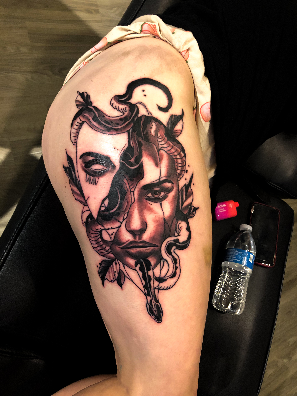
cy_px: 198
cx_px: 148
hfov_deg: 49.7
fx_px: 320
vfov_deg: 63.4
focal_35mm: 28
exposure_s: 1/13
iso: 100
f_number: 1.8
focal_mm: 4
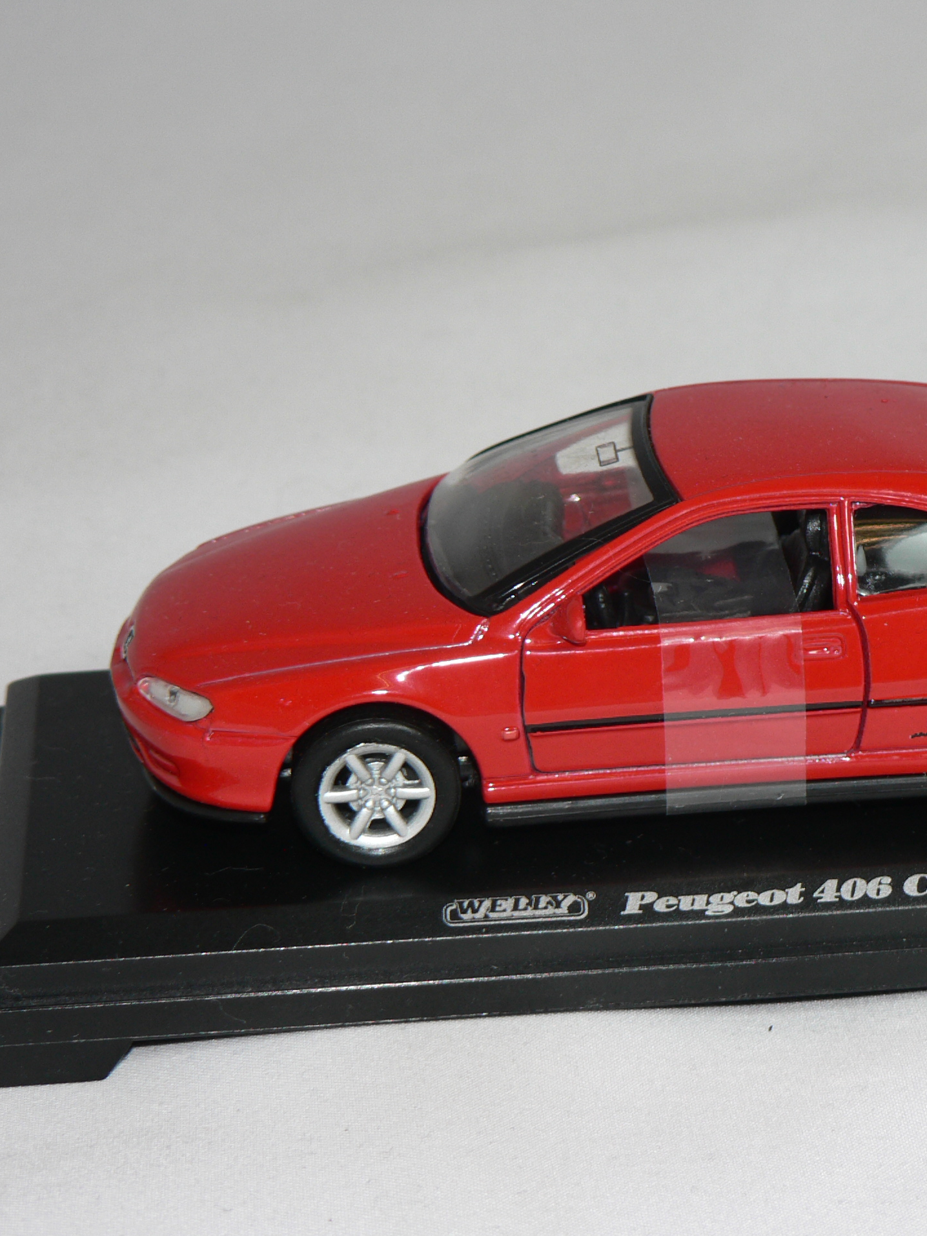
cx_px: 737
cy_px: 618
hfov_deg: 11.6
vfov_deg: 15.5
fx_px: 4535
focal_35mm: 127
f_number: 3.2
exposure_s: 1/60
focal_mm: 15.8
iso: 80
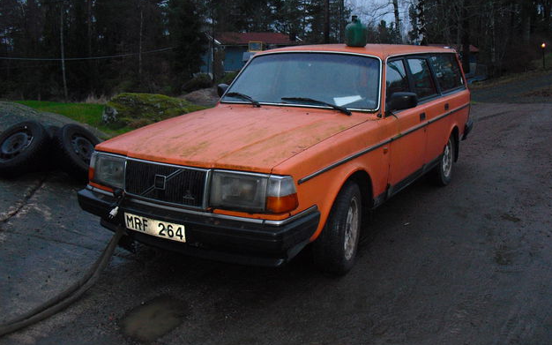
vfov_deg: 32.7
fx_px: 587
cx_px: 281
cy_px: 165
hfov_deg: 50.4
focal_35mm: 39
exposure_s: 1/60
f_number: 3.1
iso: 400
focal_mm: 6.3
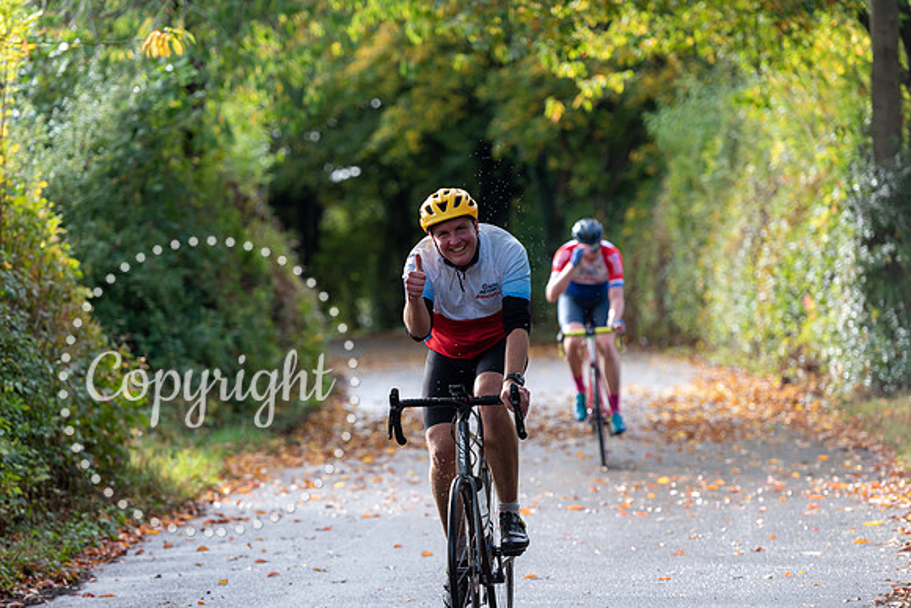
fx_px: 3923
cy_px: 304
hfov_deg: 13.2
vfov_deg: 8.9
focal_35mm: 155
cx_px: 456
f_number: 3.5
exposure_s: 1/500
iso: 200
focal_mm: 155
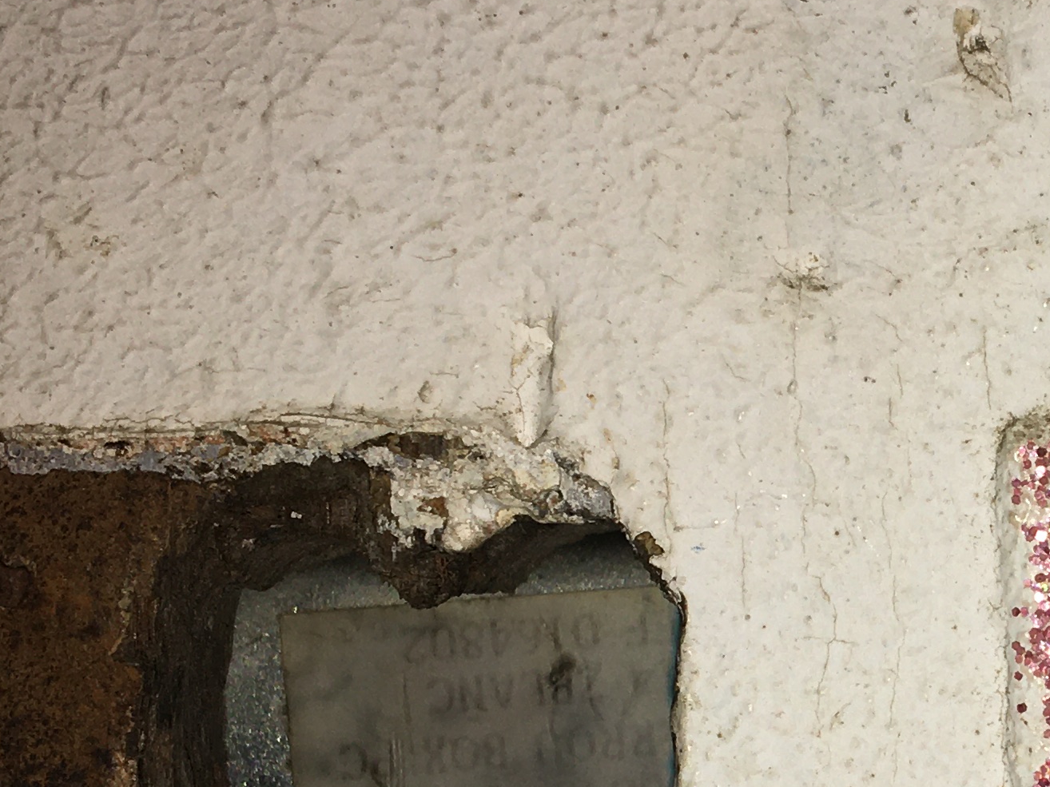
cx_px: 1068
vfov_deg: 16.4
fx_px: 2699
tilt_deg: -3.1
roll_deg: +1.0
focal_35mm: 89
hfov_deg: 21.2
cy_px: 685
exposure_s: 1/295
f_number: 2.2
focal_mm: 4.15
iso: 25
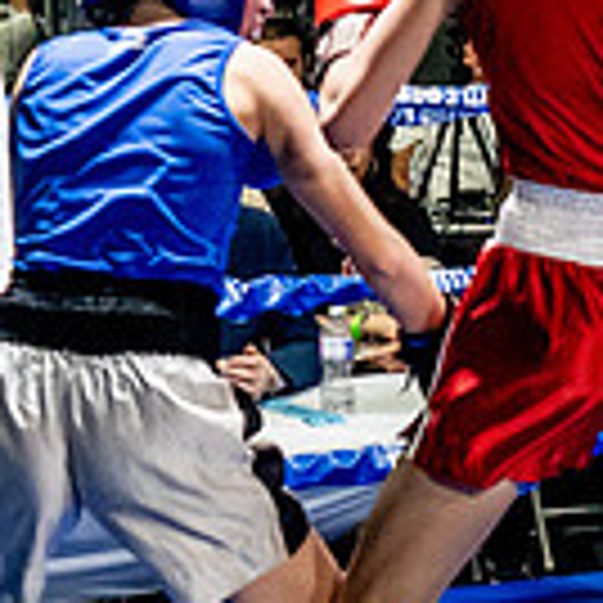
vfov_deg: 9.1
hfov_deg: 9.0
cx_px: 688
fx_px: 3784
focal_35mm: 192
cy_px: 308
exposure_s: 1/800
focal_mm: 35
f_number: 2.8
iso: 5000
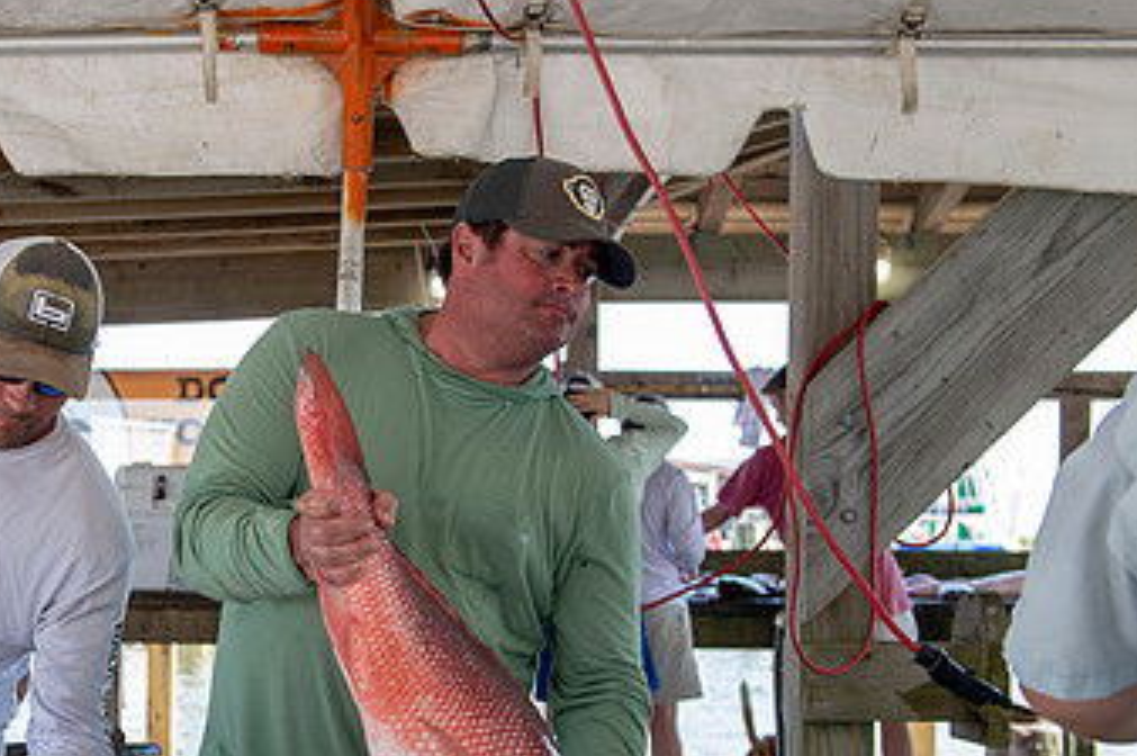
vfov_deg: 21.8
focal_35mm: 62
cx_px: 304
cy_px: 520
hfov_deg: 31.9
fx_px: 1956
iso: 200
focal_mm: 36
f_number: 4.5
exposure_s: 1/160
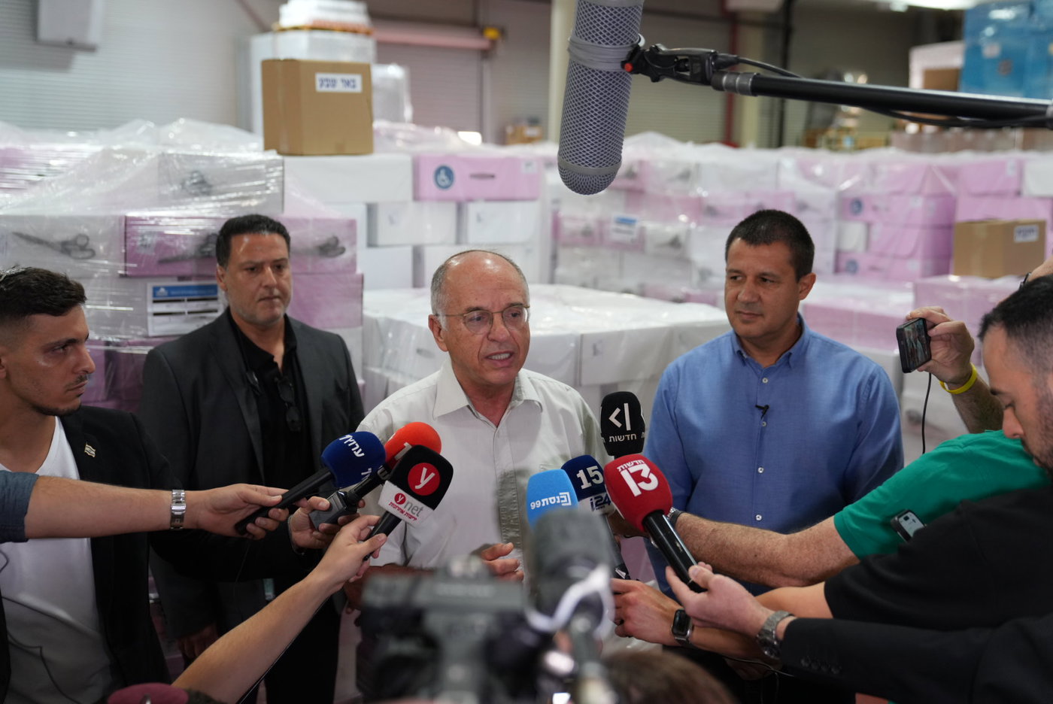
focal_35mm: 44
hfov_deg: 44.5
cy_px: 352
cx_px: 526
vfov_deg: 30.6
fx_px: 1288
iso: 1600
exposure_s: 1/160
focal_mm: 44
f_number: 2.8
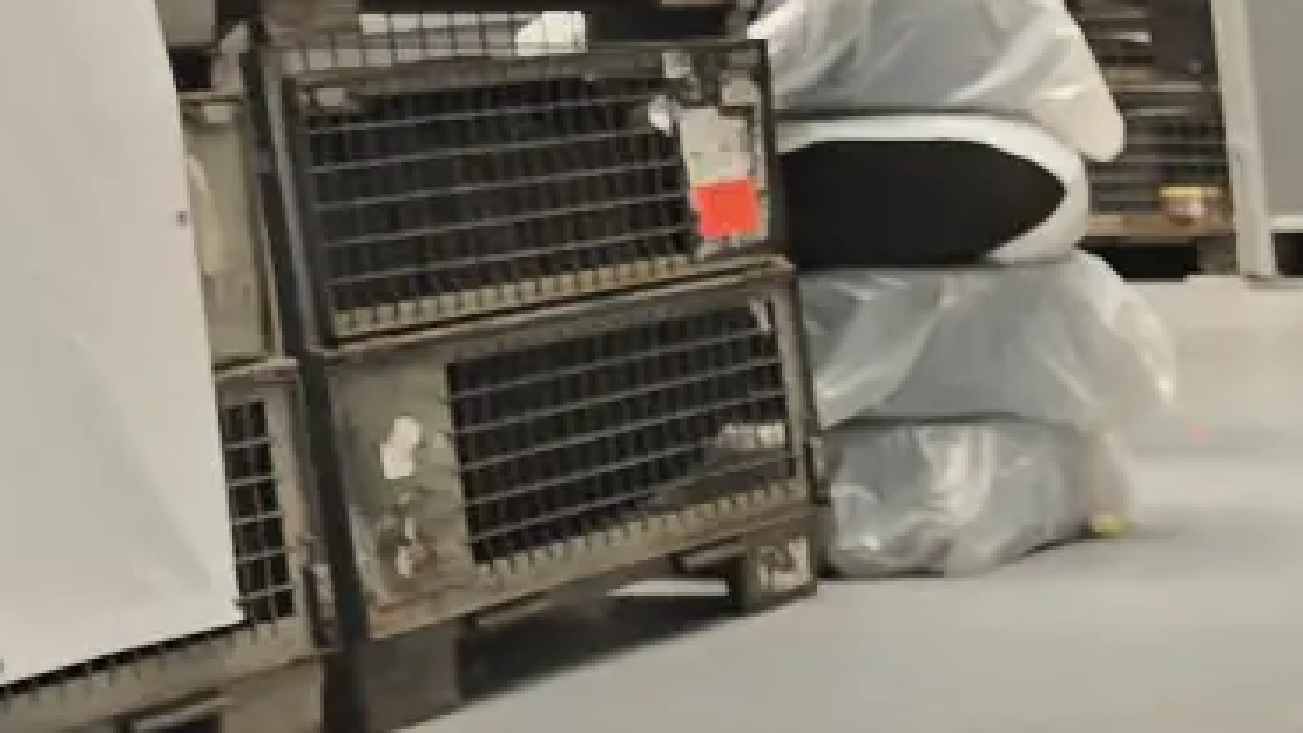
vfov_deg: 9.1
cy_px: 1011
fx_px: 4491
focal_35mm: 130
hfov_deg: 13.1
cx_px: 2972
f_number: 1.7
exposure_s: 1/100
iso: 40
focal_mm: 6.3
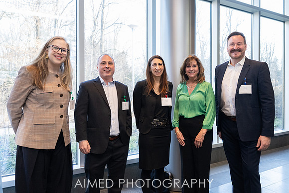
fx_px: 230
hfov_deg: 64.2
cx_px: 156
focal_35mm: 29
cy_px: 89
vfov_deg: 45.5
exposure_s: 1/200
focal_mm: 26.5
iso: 2500
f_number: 2.8
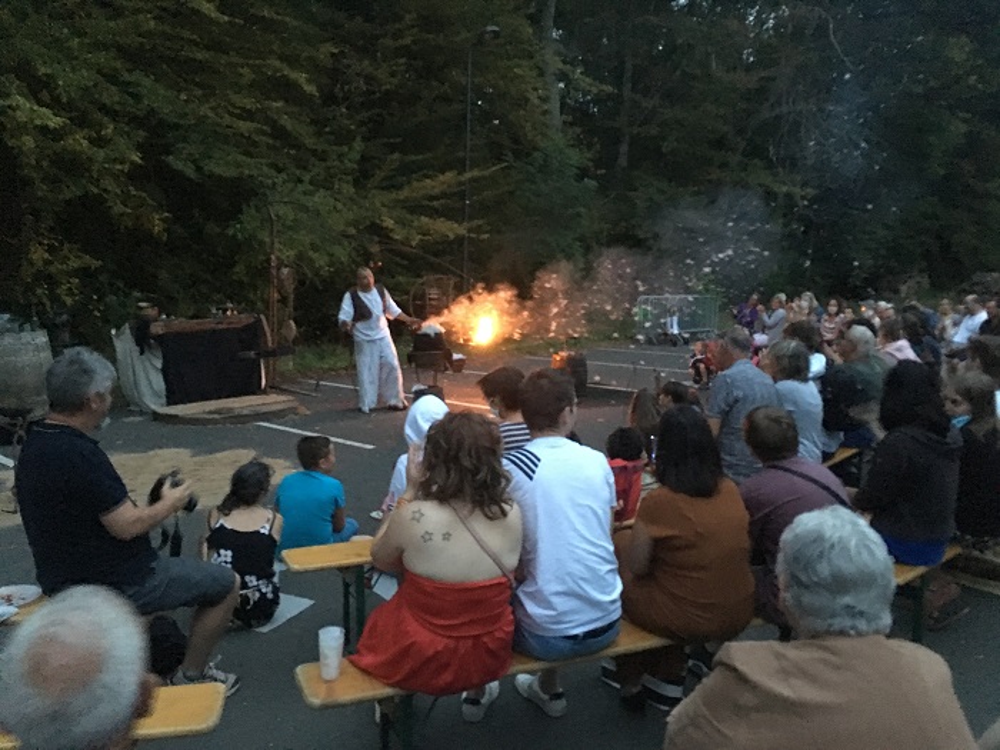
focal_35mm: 29
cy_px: 375
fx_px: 838
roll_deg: -0.1
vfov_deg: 48.2
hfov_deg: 61.7
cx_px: 500
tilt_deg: -8.3
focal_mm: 4.15
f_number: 2.2
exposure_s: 1/17
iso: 800
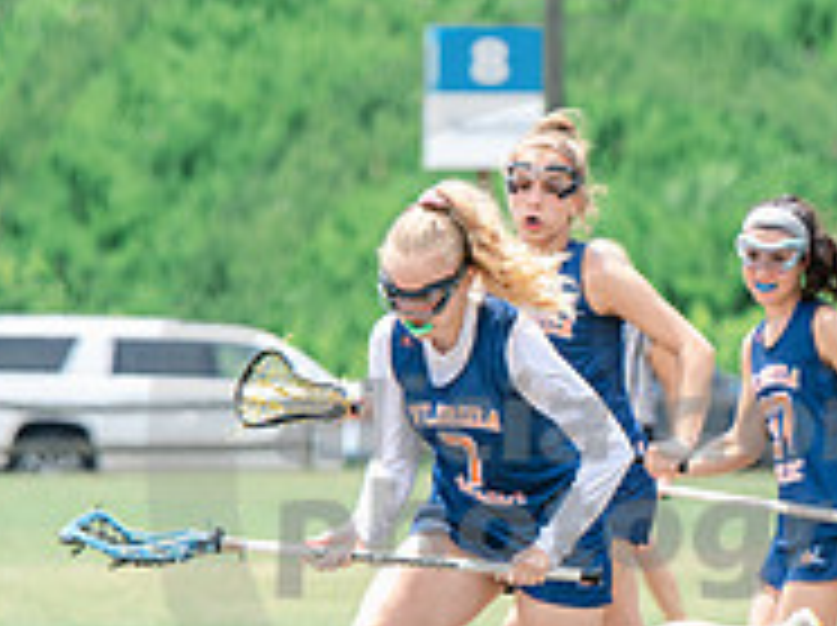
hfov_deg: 3.3
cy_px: 471
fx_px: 14489
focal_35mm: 600
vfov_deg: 2.5
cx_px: 590
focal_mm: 200
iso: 250
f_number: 4.5
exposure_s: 1/1250
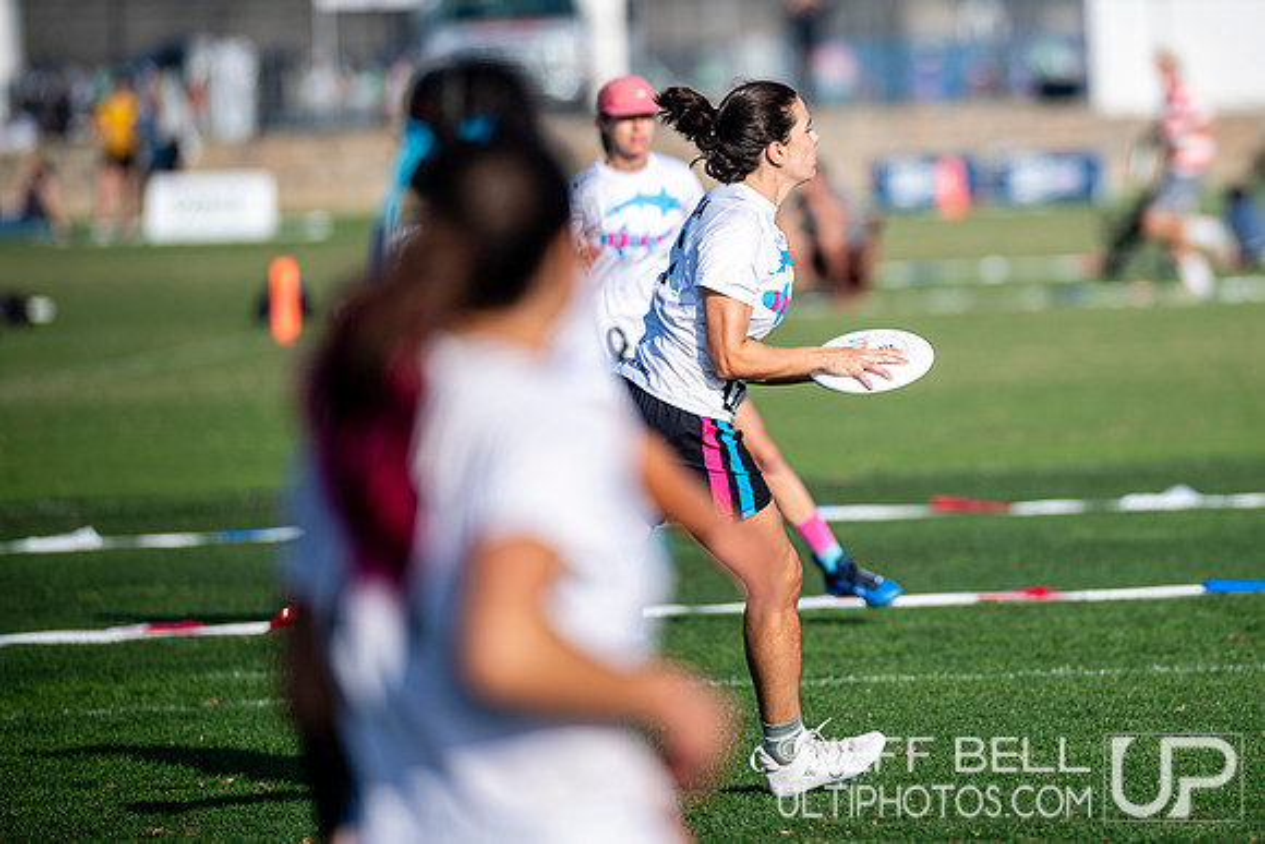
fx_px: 13837
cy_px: 229
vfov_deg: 3.5
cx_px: 922
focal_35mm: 394
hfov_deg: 5.2
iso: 100
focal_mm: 270
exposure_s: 1/1600
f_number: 3.2
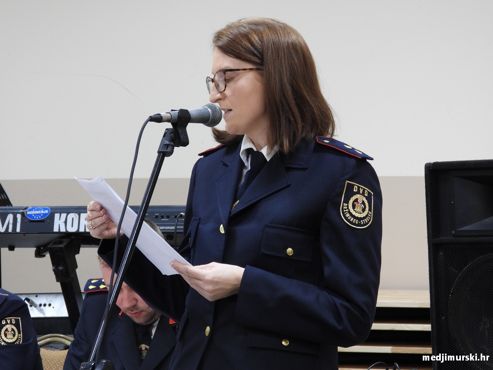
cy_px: 185
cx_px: 246
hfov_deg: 13.6
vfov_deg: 10.2
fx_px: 2065
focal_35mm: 145
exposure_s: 1/15
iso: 500
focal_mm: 26.1
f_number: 4
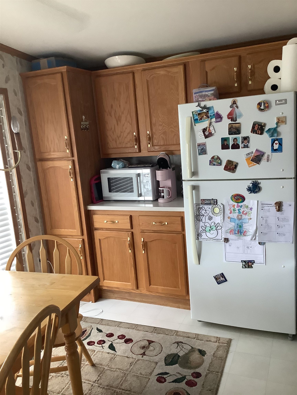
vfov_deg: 58.4
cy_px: 198
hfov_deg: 45.4
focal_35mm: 31
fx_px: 355
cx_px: 148
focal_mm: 3.3
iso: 200
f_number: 2.4
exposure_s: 1/60
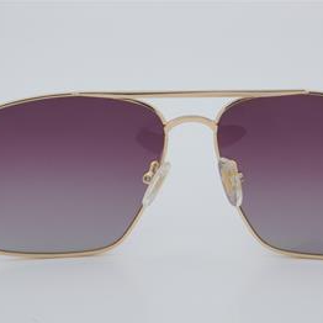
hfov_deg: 19.8
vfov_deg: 19.8
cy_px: 163
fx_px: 925
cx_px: 192
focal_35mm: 88
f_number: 32
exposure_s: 1/4
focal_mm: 45
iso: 100
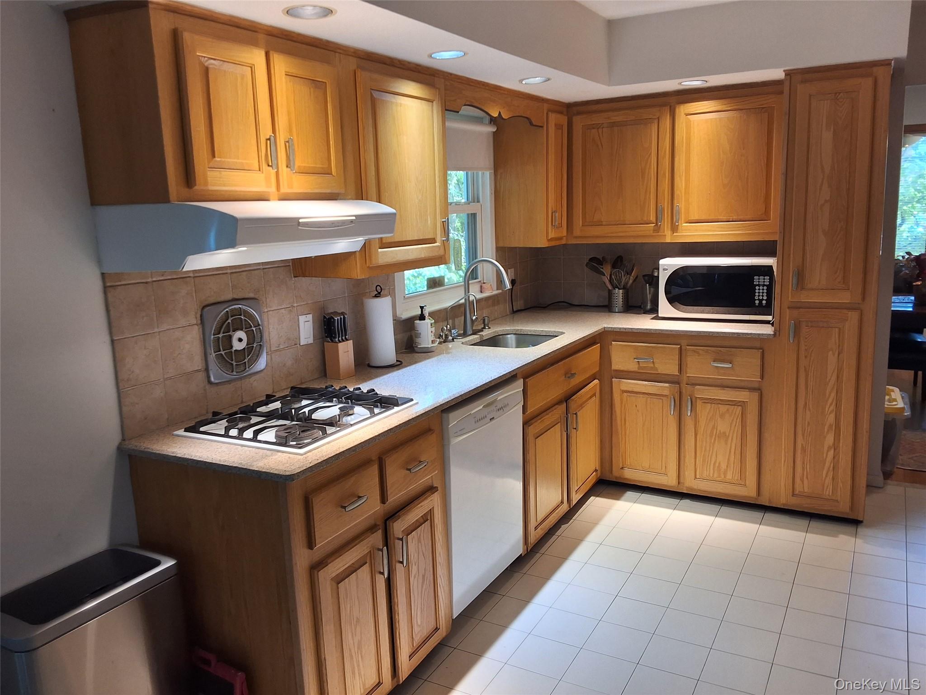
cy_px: 348
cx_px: 463
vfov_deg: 49.7
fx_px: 749
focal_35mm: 28
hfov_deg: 63.4
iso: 80
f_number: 1.9
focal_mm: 2.91
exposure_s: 1/40
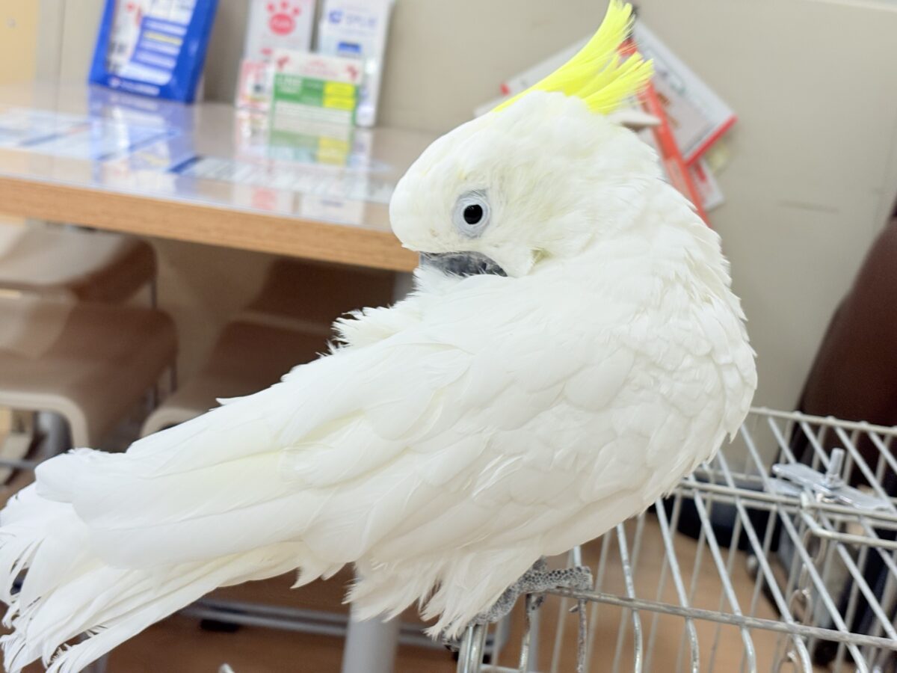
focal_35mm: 52
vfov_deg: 28.0
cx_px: 448
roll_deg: -7.2
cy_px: 336
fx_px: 1347
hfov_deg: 36.8
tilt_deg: -12.3
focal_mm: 5.96
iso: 64
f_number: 1.6
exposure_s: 1/100
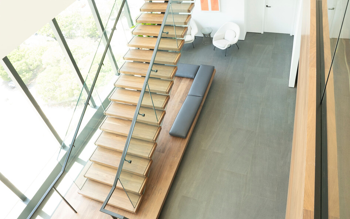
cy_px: 81
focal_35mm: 28
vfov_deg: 44.2
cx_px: 173
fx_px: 267
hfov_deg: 66.5
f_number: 9
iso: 640
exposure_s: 1/30
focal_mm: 18
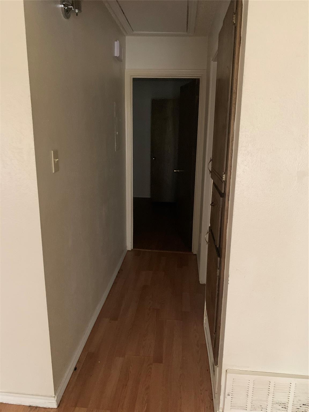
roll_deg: +0.1
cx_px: 154
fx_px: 309
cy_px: 206
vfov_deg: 67.3
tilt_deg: -13.1
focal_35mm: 26
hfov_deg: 53.1
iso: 800
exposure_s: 1/29
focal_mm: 4.25
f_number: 1.8
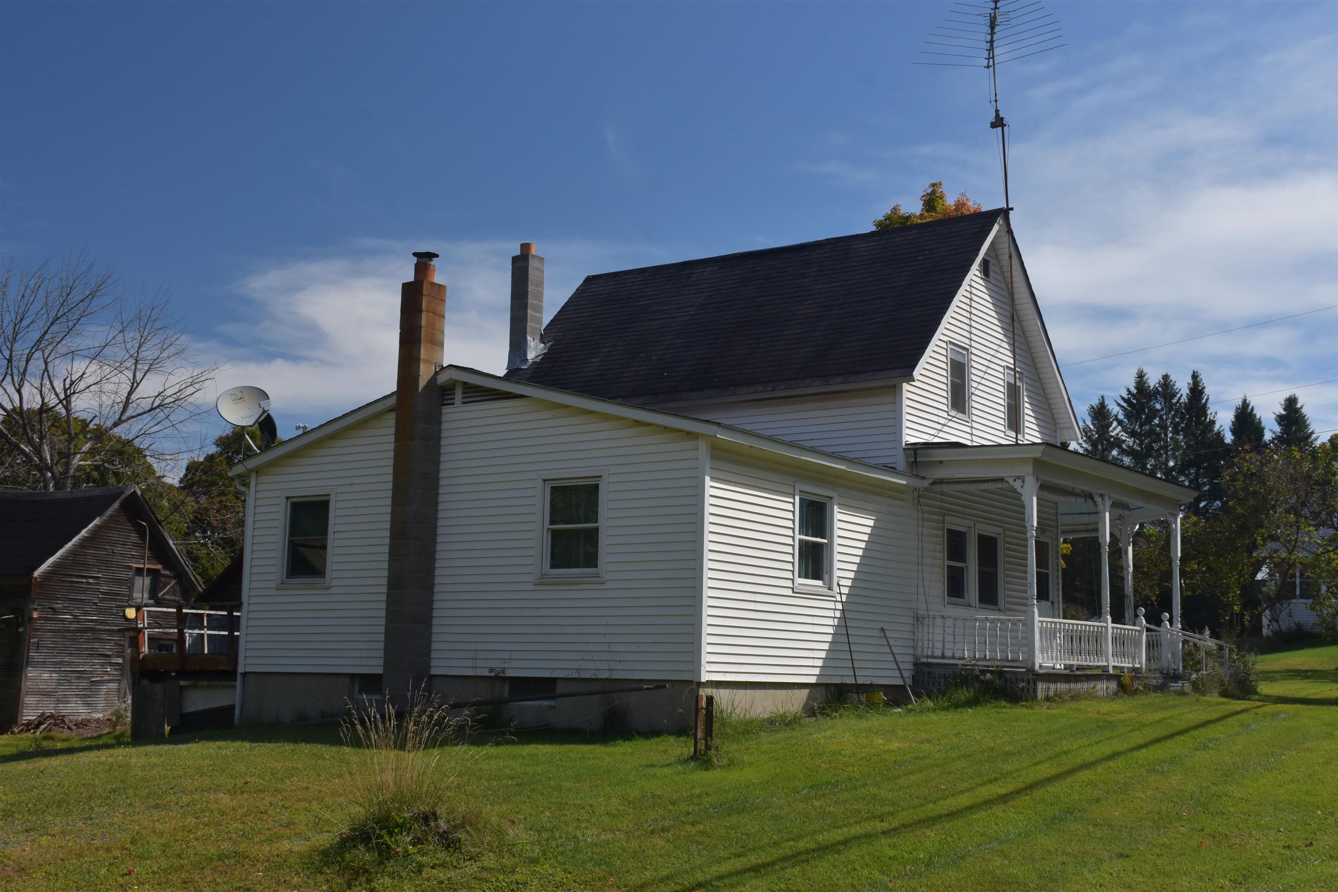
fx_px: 1505
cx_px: 669
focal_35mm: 40
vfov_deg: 33.0
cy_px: 446
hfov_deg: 47.9
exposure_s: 1/500
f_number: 8
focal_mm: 27
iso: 400
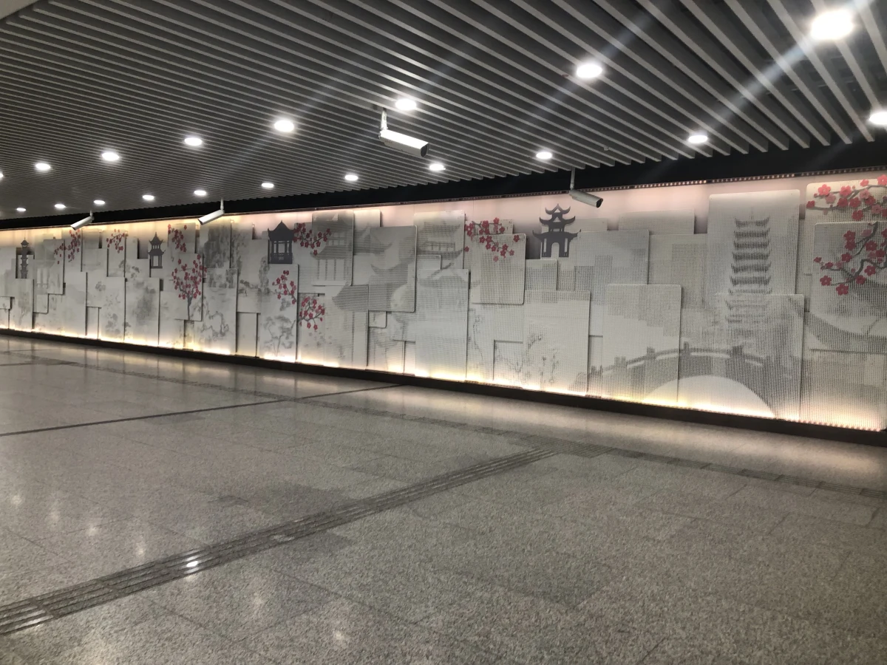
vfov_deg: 49.7
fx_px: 717
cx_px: 444
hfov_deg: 63.4
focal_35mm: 28
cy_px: 332
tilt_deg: -1.0
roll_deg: -1.6
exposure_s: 1/20
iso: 32
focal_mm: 4
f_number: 1.8
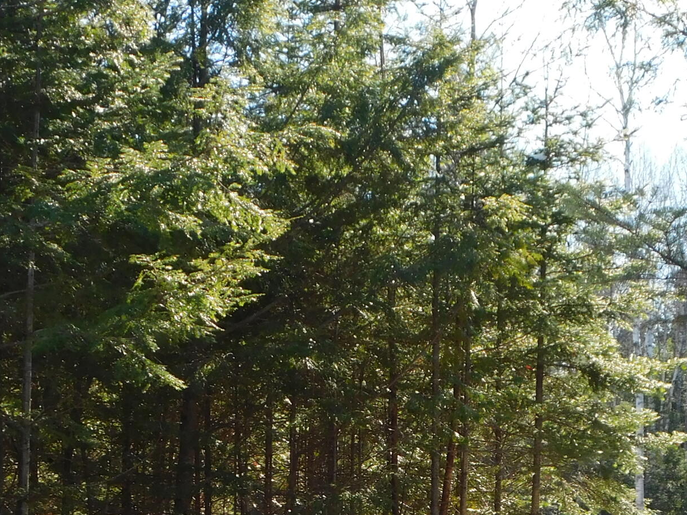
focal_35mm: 99
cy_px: 533
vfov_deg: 14.7
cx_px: 449
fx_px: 1965
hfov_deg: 19.8
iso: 125
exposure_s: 1/250
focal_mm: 7.1
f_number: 3.6
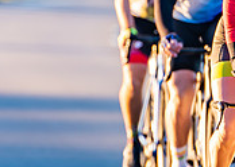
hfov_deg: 2.6
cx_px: 270
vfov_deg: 1.9
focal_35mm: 775
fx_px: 5168
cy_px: 30
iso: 250
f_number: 2.8
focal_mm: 200
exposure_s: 1/500
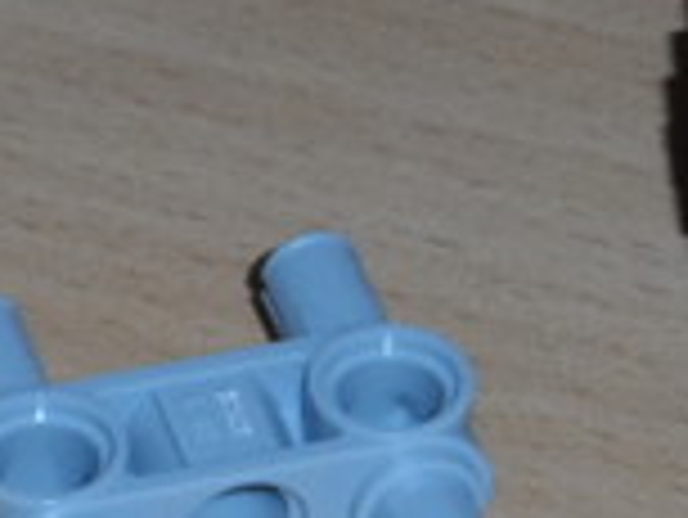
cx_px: 360
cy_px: 327
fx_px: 8553
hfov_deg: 4.6
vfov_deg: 3.5
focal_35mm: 430
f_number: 7.7
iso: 100
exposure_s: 1/20
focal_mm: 11.9
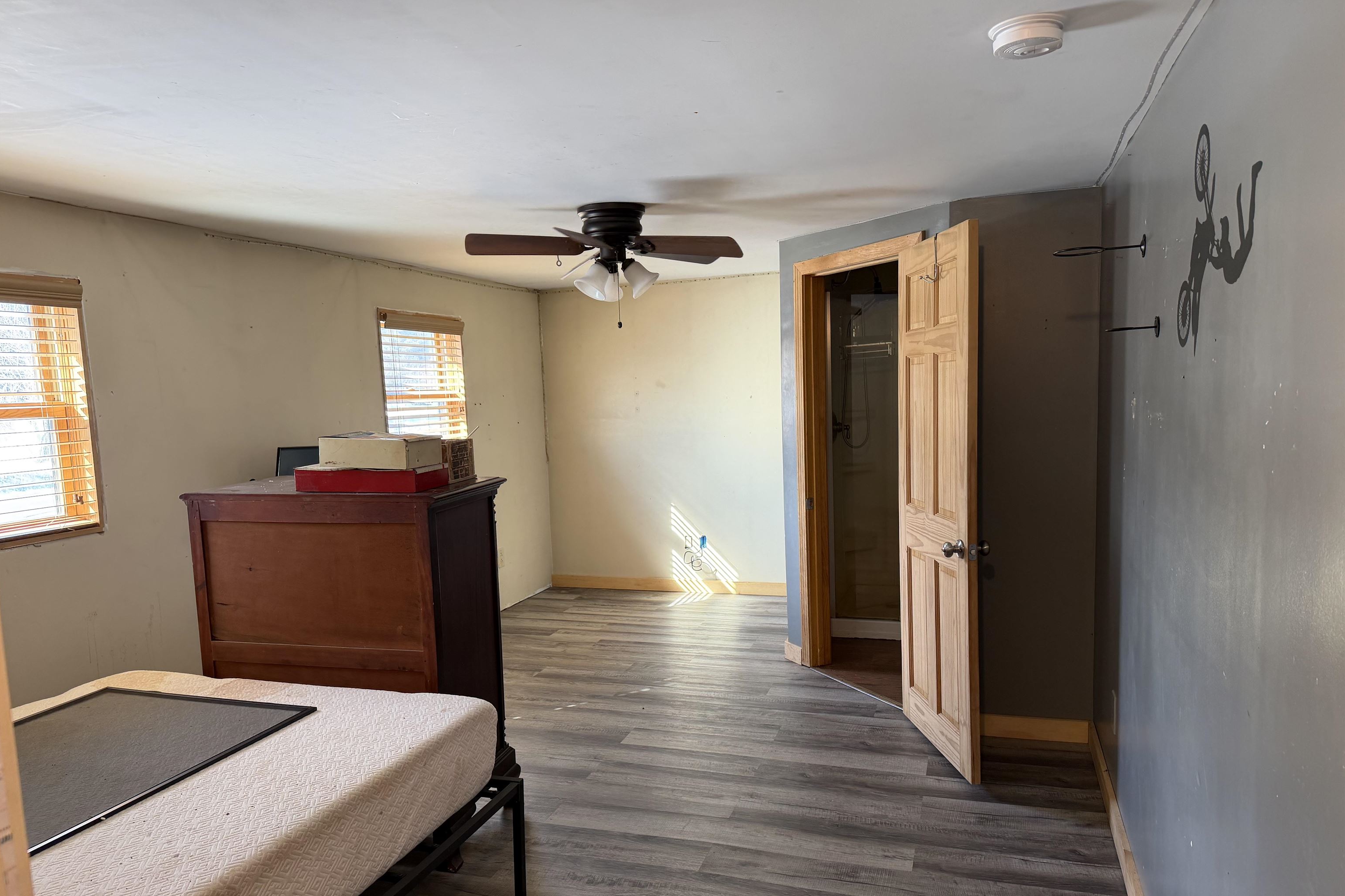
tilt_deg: -6.8
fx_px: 934
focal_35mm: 25
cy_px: 497
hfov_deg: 71.5
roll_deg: +1.8
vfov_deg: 51.2
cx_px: 672
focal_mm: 6.76
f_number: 1.78
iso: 125
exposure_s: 1/60
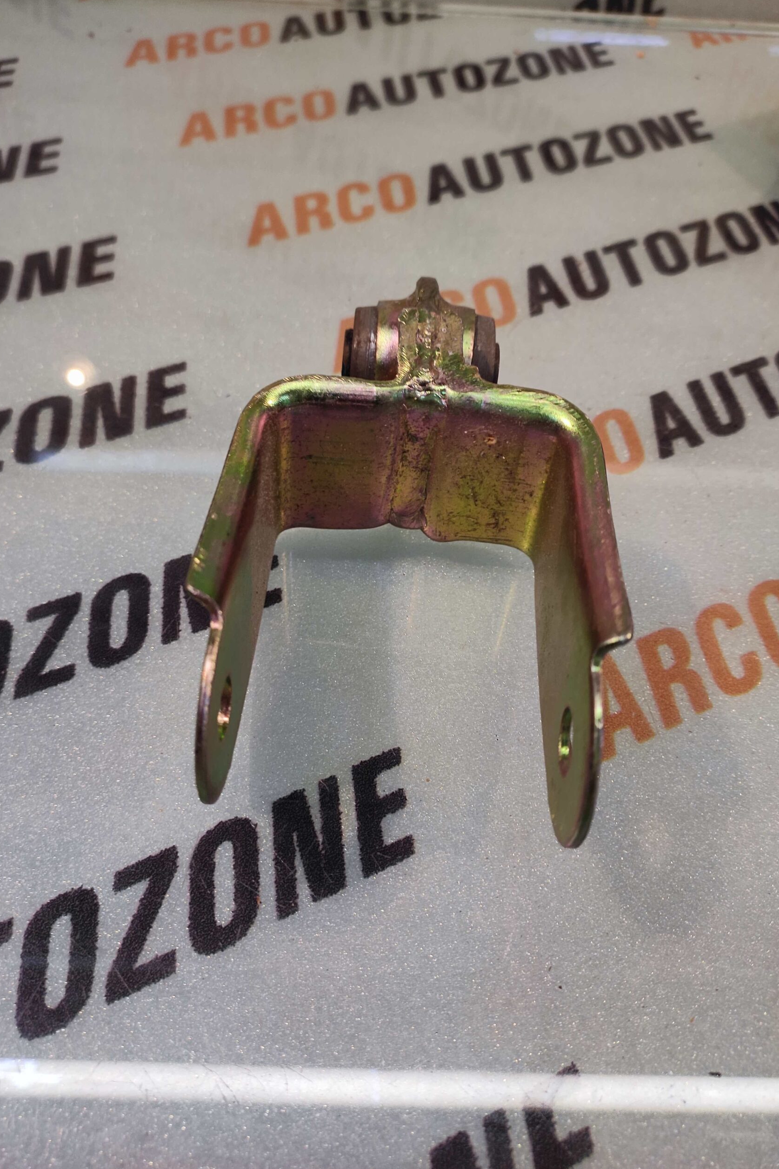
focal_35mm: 18
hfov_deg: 67.4
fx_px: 584
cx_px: 375
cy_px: 576
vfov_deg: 90.0
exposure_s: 1/50
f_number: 1.79
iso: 127
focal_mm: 4.74
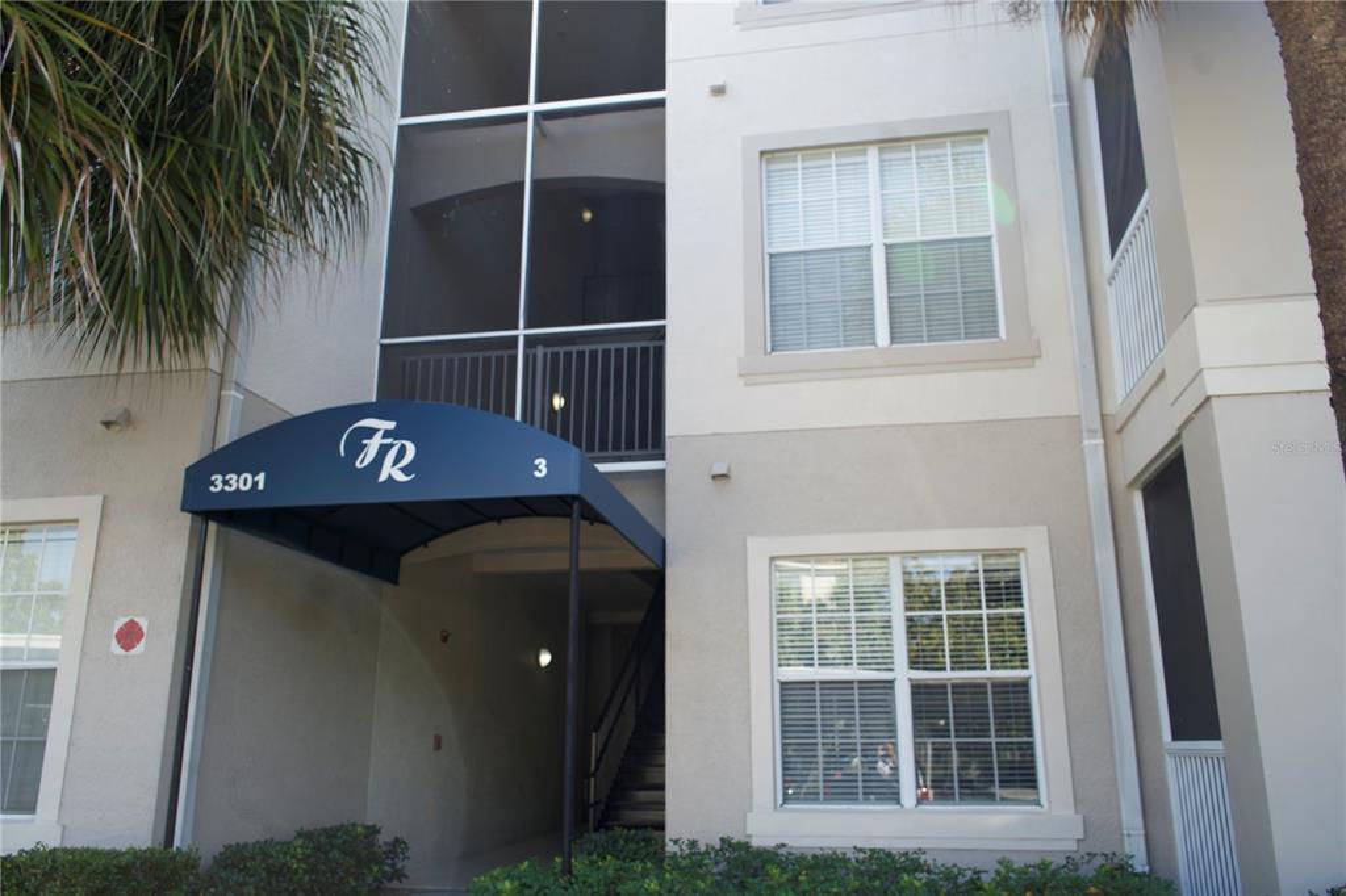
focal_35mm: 28
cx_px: 673
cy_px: 448
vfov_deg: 46.4
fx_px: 1046
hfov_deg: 65.5
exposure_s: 1/80
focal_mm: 28
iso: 100
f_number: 5
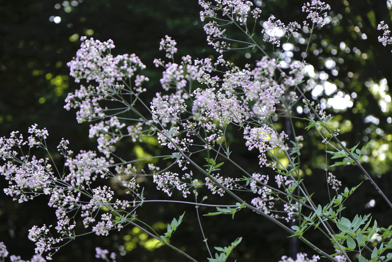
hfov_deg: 24.5
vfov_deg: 16.5
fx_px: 904
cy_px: 131
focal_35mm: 83
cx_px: 196
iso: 1000
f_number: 4
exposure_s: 1/420
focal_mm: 55
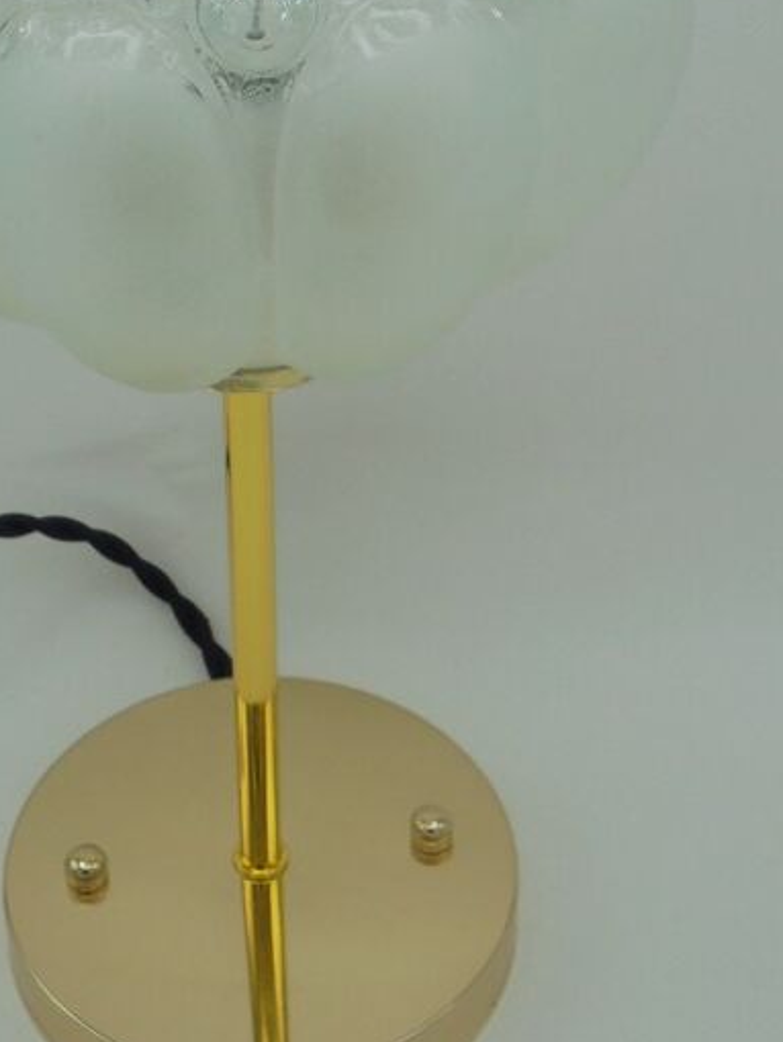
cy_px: 335
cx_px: 279
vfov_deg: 28.7
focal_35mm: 67
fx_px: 2019
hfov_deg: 21.9
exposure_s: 1/60
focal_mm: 6.9
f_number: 4.2
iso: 100
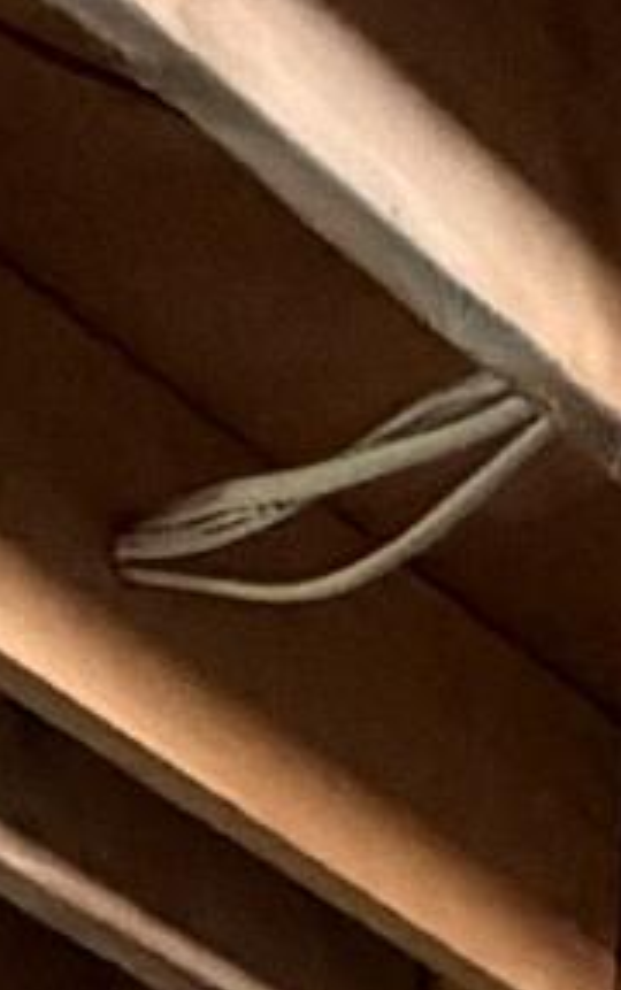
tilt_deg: -8.7
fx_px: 4187
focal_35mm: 155
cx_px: 1611
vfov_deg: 8.6
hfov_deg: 7.7
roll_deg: -1.0
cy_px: 3684
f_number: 2.2
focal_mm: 2.22
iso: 500
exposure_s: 1/60
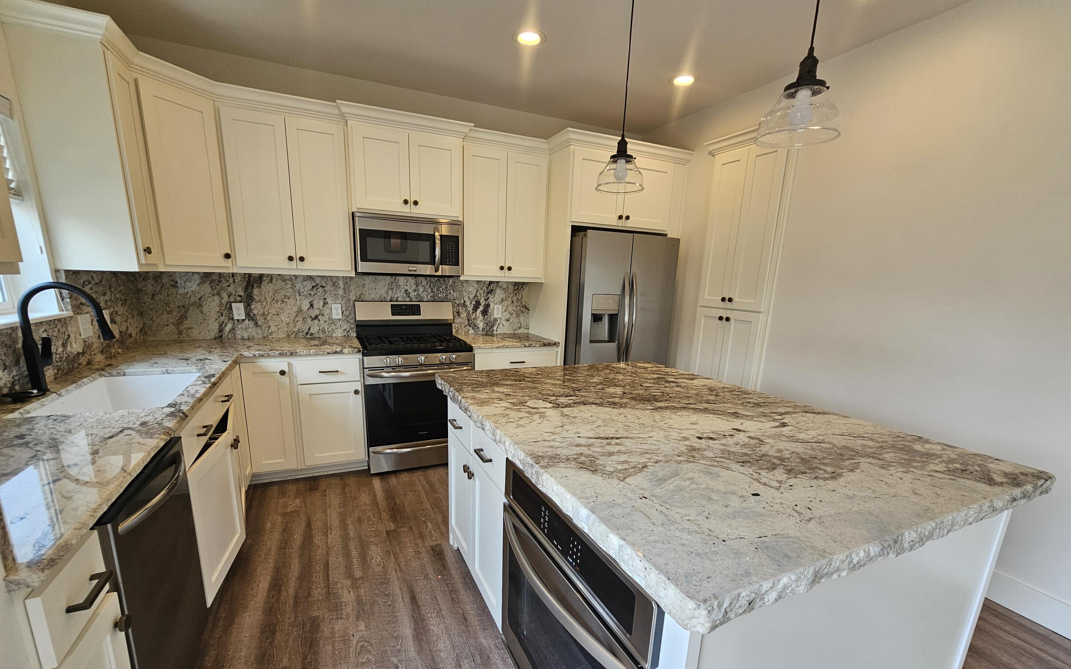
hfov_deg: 105.3
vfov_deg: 78.1
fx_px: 409
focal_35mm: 14
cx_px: 533
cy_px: 386
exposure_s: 1/120
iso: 80
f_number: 2.2
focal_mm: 2.2
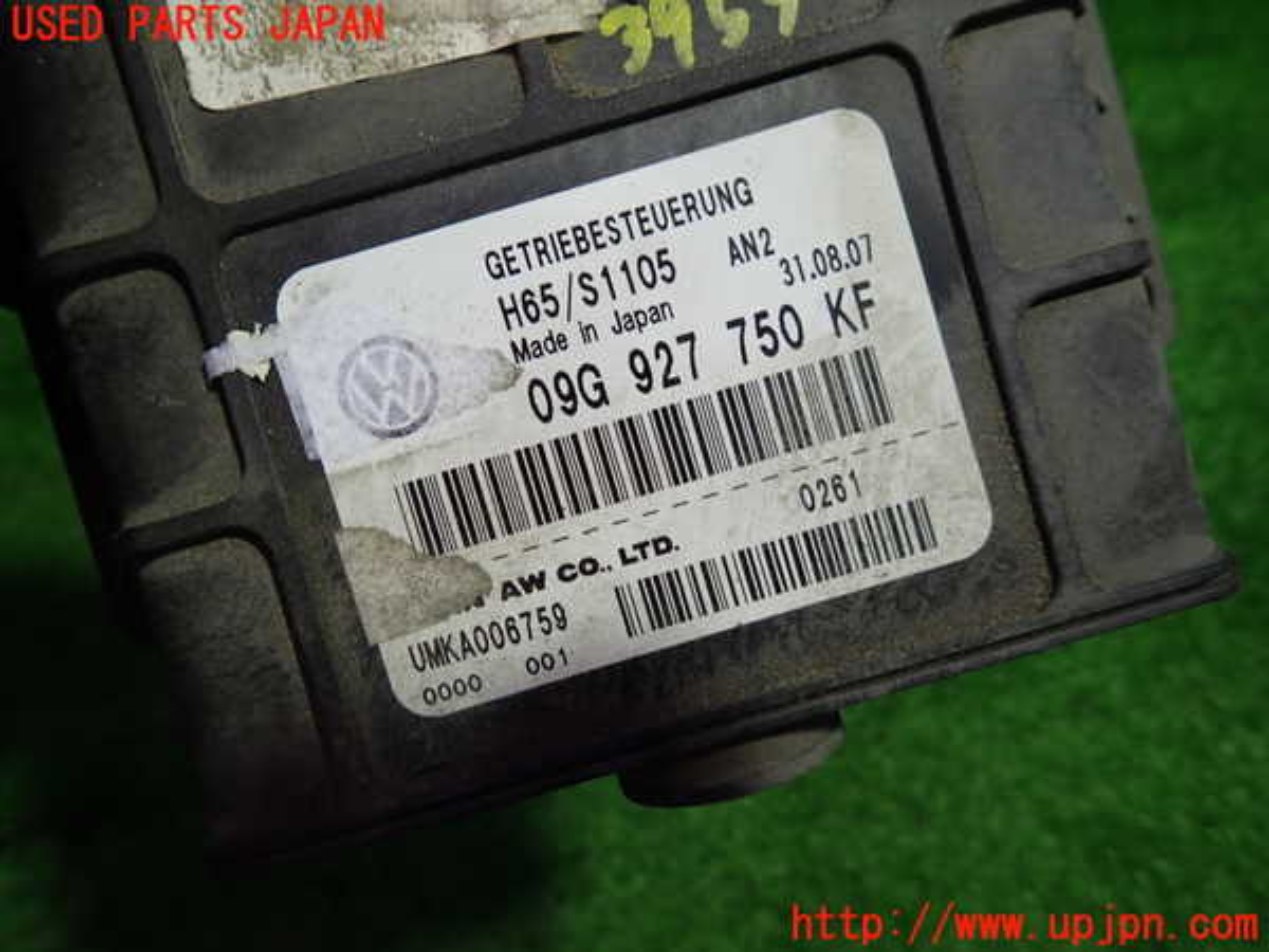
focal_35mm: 25
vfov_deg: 54.9
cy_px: 476
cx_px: 634
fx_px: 916
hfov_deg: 69.4
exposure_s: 1/60
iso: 160
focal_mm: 4.5
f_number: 2
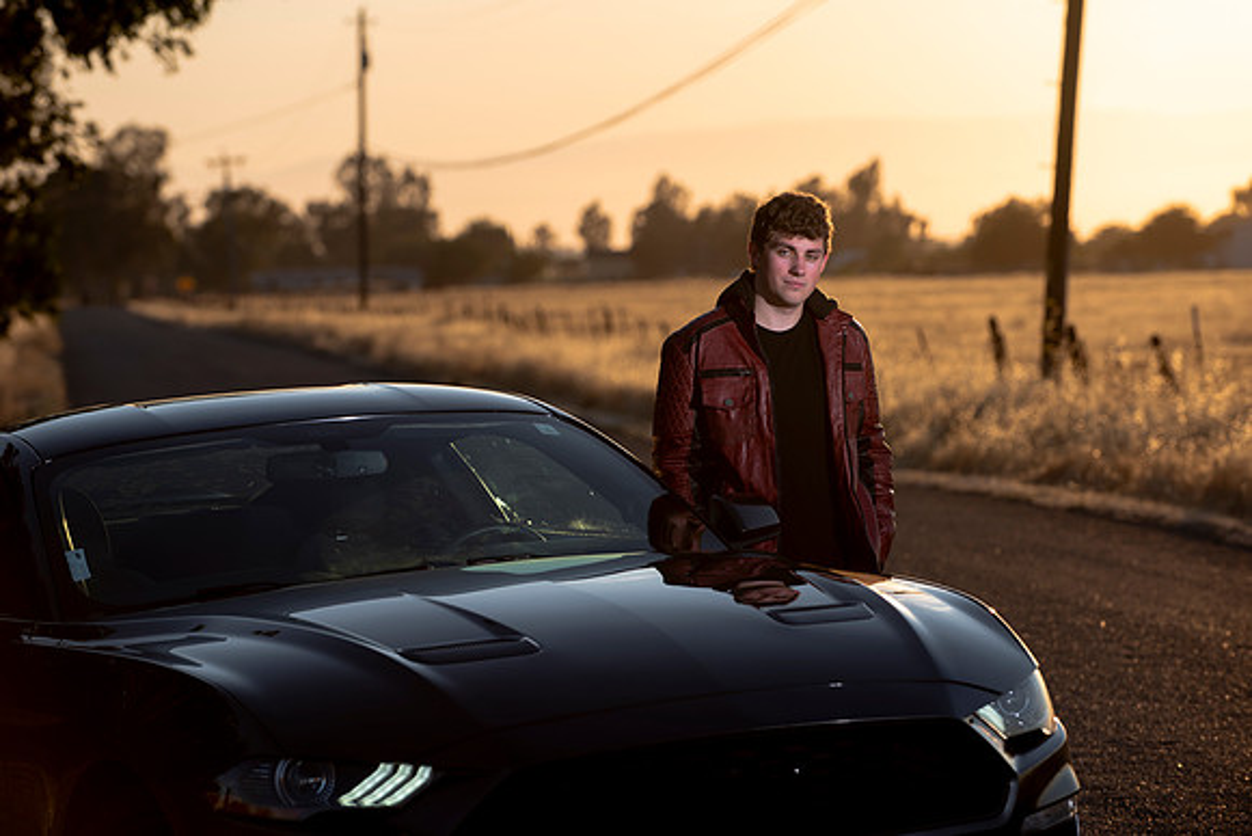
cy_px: 418
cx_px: 626
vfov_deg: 8.9
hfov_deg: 13.2
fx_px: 5392
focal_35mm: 155
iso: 50
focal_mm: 155
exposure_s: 1/250
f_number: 5.6
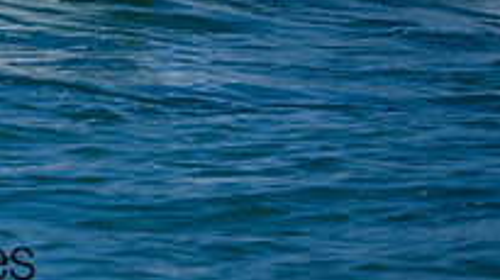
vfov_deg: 0.4
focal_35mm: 2880
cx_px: -279
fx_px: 38158
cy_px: -245
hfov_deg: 0.8
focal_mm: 800
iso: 320
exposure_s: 1/2000
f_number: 6.3
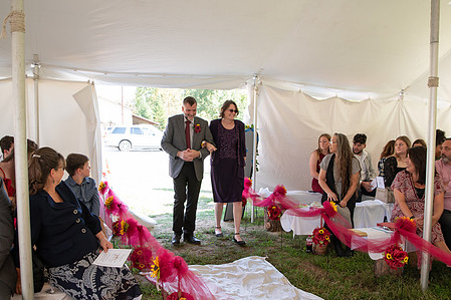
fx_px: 388
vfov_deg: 42.2
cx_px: 218
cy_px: 171
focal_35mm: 31
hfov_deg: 60.3
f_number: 3.2
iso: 320
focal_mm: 24
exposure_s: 1/200
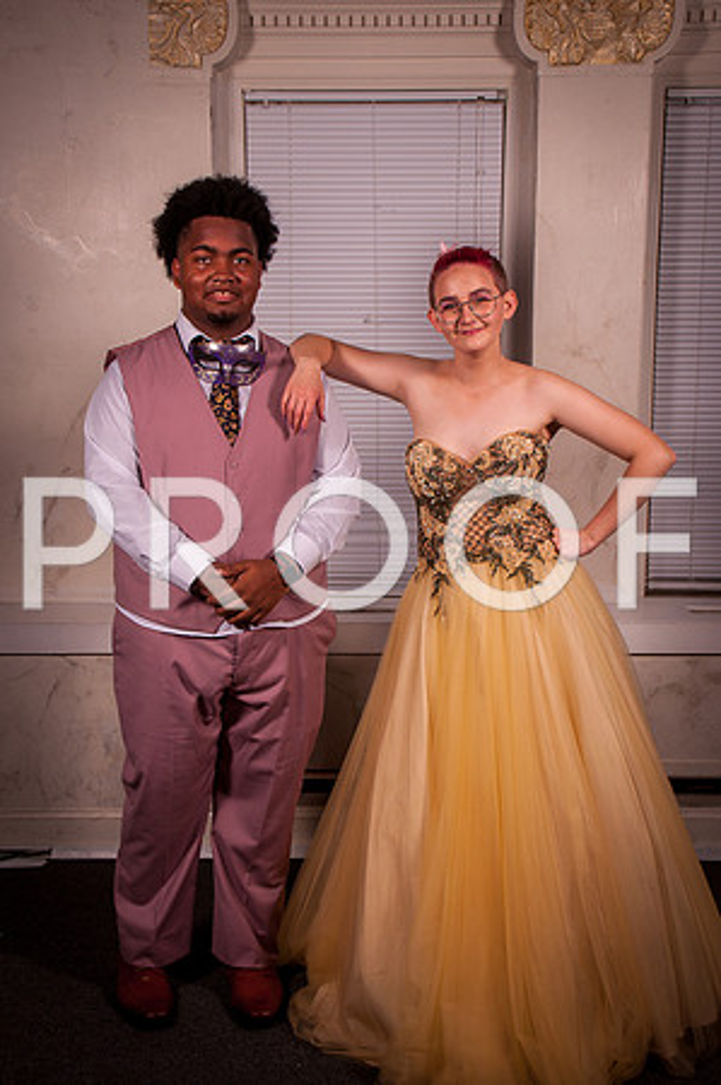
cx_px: 360
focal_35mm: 52
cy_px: 542
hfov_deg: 25.7
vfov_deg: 37.9
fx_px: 1581
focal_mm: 35
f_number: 14
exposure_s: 1/125
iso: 200
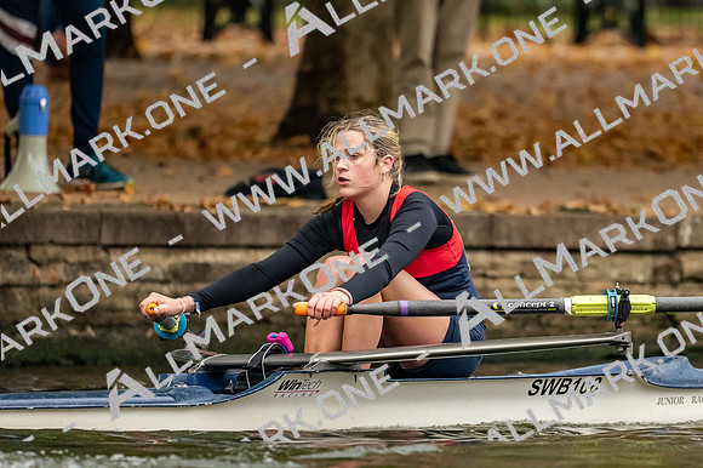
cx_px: 352
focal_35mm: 600
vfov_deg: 2.3
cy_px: 234
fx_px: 11710
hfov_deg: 3.4
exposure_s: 1/2500
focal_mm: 400
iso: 3600
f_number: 4.5
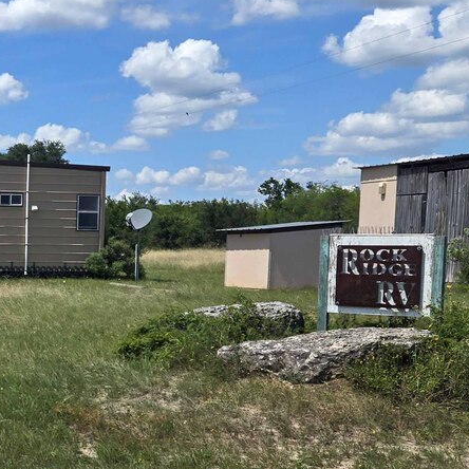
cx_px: -144
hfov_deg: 23.1
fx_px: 1012
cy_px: 312
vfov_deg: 26.0
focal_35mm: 66
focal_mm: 5.4
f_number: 1.8
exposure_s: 1/2851
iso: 25
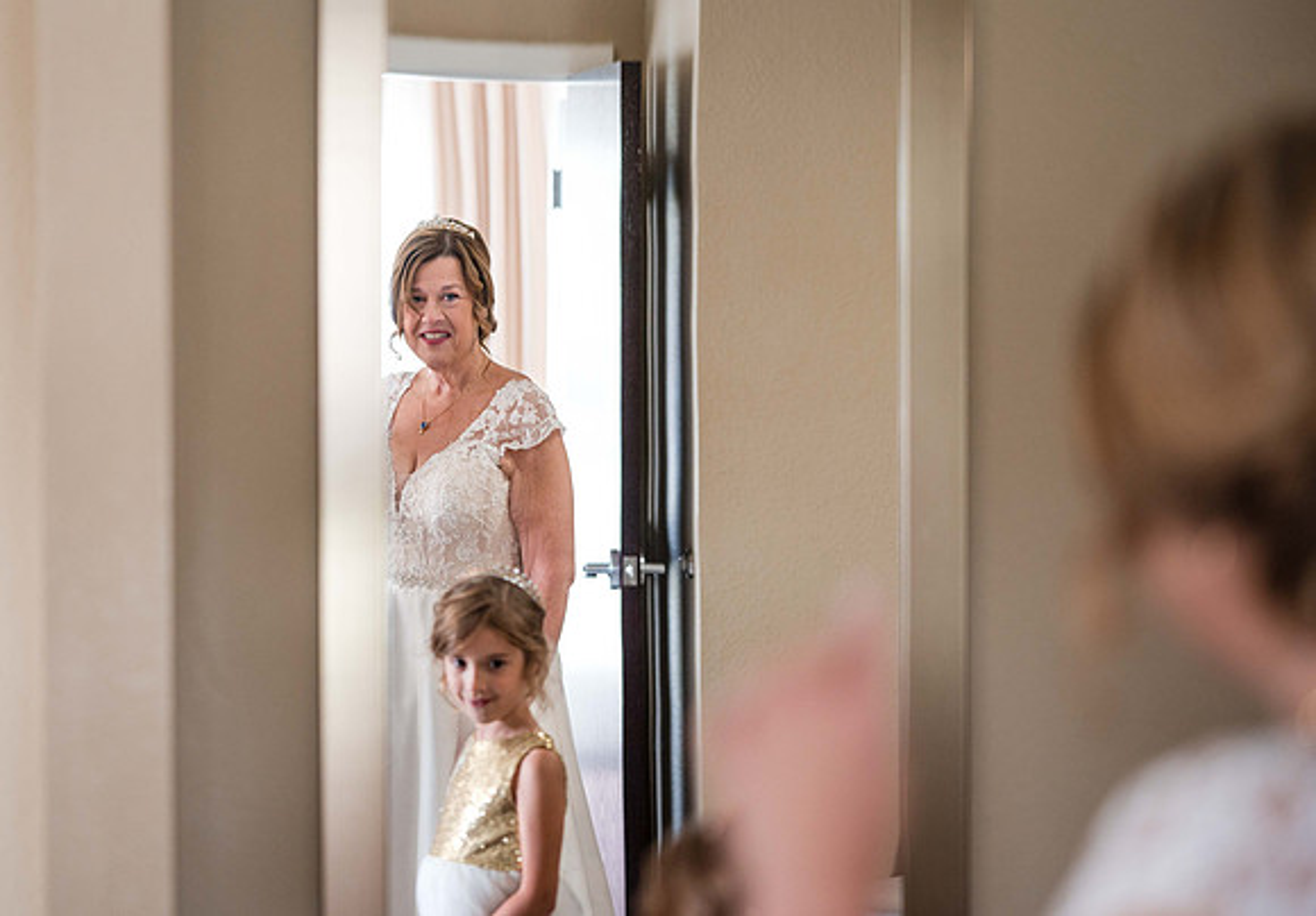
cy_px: 372
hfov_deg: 18.9
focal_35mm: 107
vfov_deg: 13.2
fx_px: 3949
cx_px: 484
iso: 500
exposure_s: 1/125
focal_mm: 85
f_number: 2
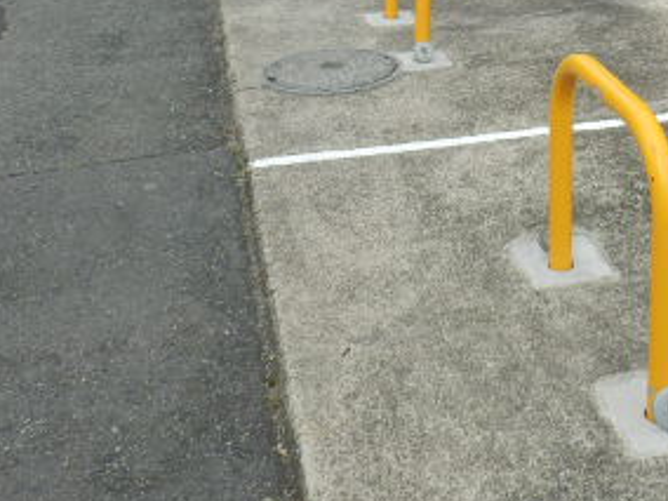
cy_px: -33
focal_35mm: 54
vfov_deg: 25.3
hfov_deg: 33.9
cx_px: 581
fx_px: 1042
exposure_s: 1/500
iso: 80
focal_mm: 4.2
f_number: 3
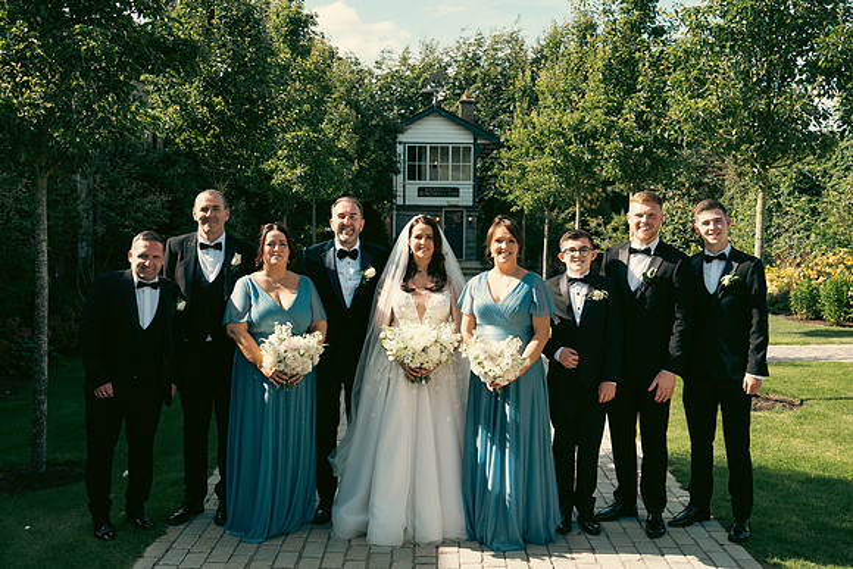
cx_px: 426
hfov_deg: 51.9
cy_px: 284
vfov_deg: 36.0
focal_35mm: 37
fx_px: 877
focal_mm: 37
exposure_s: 1/640
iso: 320
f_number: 5.6
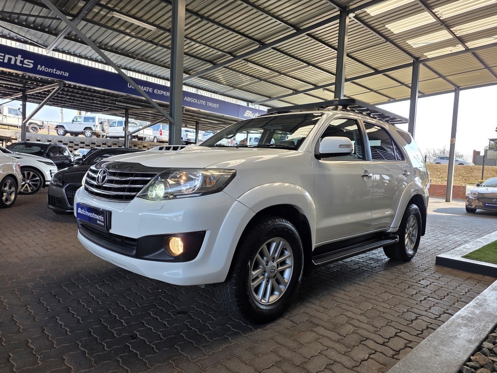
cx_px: 248
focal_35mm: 23
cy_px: 186
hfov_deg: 73.9
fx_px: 330
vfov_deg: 58.9
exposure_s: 1/180
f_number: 1.7
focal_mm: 6.25
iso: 32
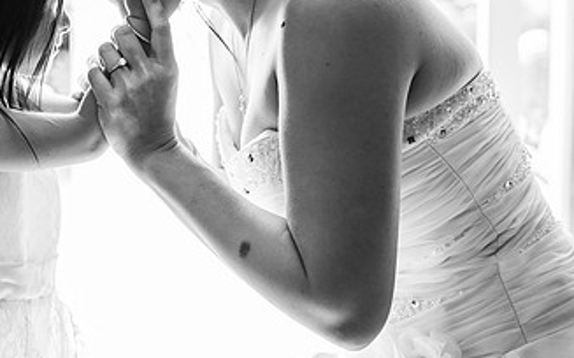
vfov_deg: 16.5
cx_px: 136
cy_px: 57
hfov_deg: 26.1
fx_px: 1220
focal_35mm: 78
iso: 400
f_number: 2
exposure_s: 1/200
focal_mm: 35
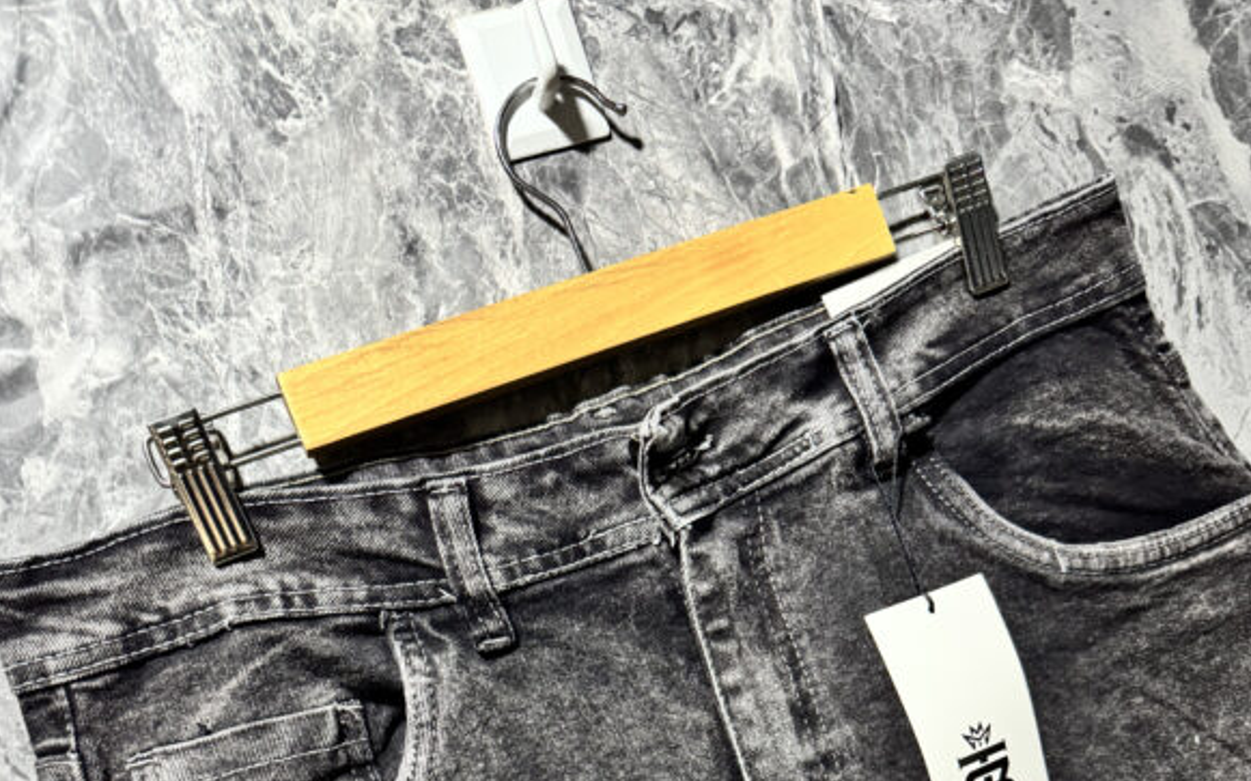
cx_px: 607
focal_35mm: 35
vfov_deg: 32.7
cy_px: 820
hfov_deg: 55.3
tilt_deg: -8.1
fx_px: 1193
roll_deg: +19.8
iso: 500
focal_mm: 6.76
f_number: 1.78
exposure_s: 1/60
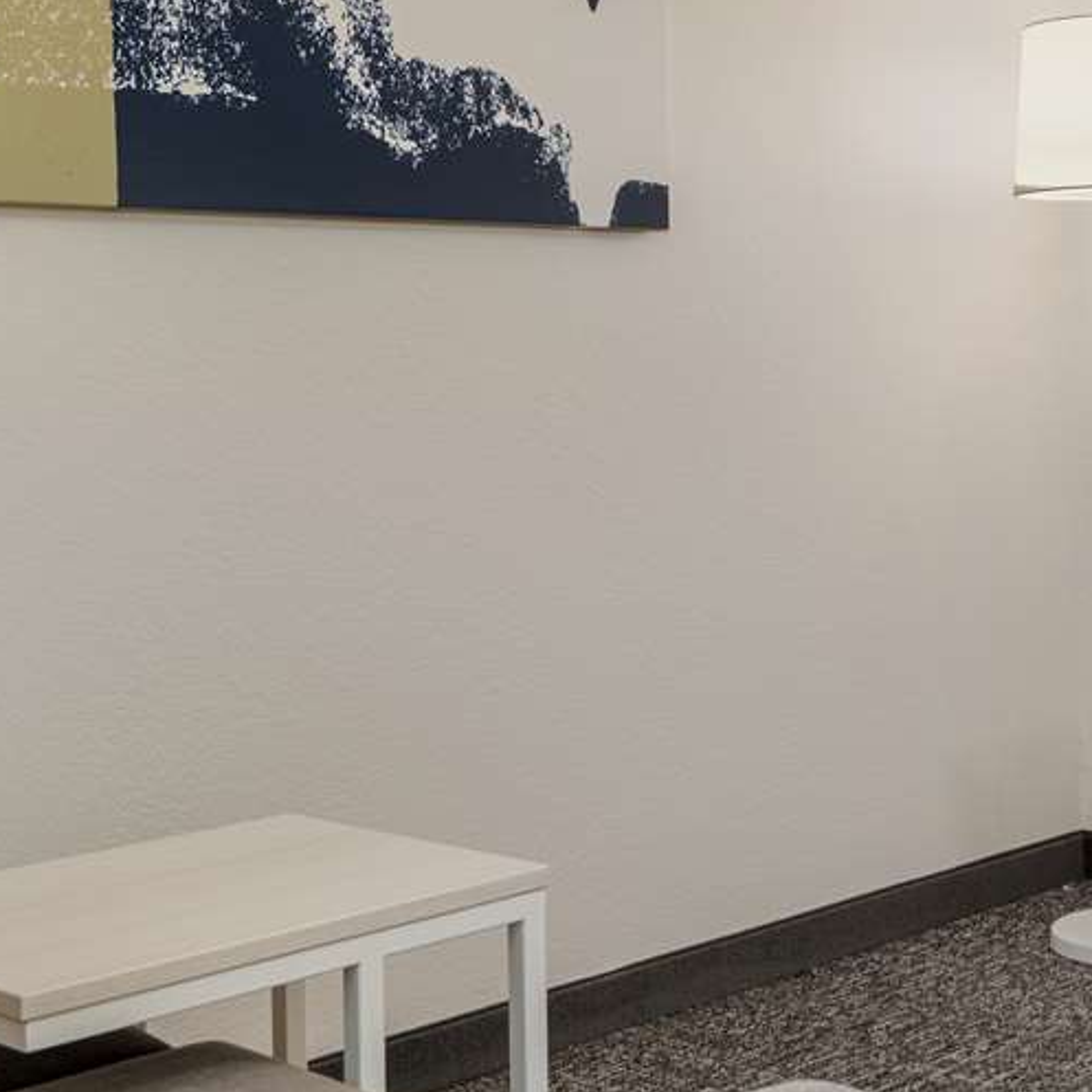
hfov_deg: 27.2
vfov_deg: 28.9
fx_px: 2106
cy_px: 383
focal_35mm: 59
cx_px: 1126
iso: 250
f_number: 9
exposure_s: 1.6
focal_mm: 23
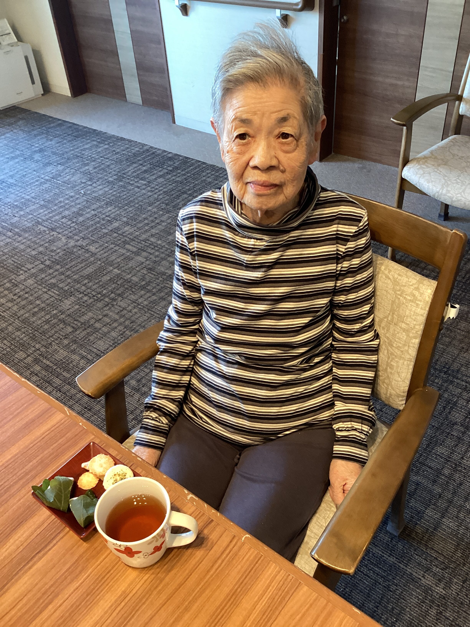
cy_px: 314
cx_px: 235
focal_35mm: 31
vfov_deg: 58.4
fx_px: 561
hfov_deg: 45.4
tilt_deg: -39.4
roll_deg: +3.7
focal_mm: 3.3
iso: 200
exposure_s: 1/50
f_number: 2.4
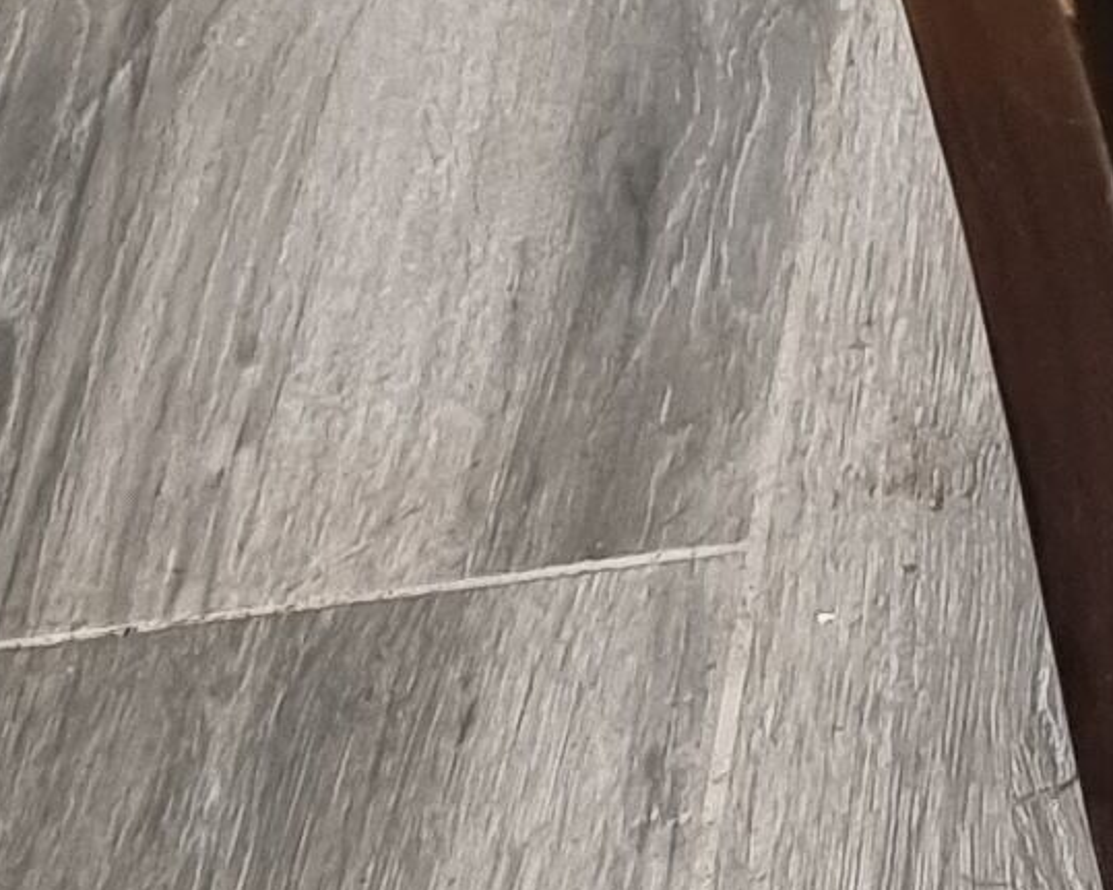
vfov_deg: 8.6
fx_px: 5731
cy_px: -584
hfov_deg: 9.5
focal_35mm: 174
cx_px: 2905
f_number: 1.8
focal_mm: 6.7
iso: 160
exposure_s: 1/100
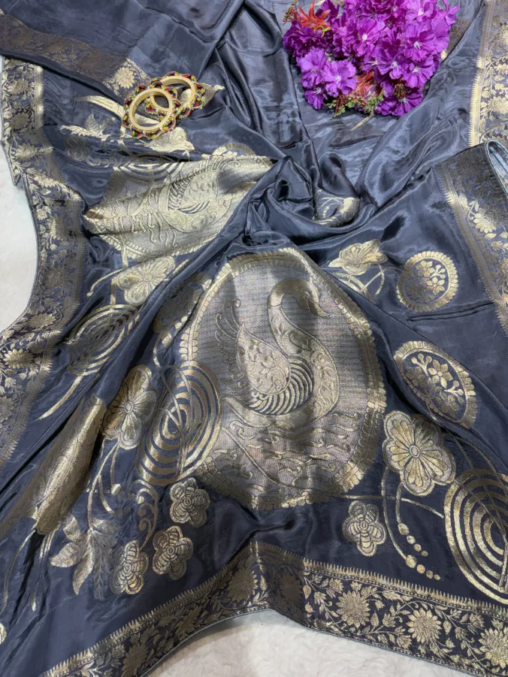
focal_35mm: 26
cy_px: 338
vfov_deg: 67.3
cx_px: 254
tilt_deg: -69.3
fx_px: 509
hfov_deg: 53.1
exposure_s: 1/100
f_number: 1.6
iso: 50
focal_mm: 5.96
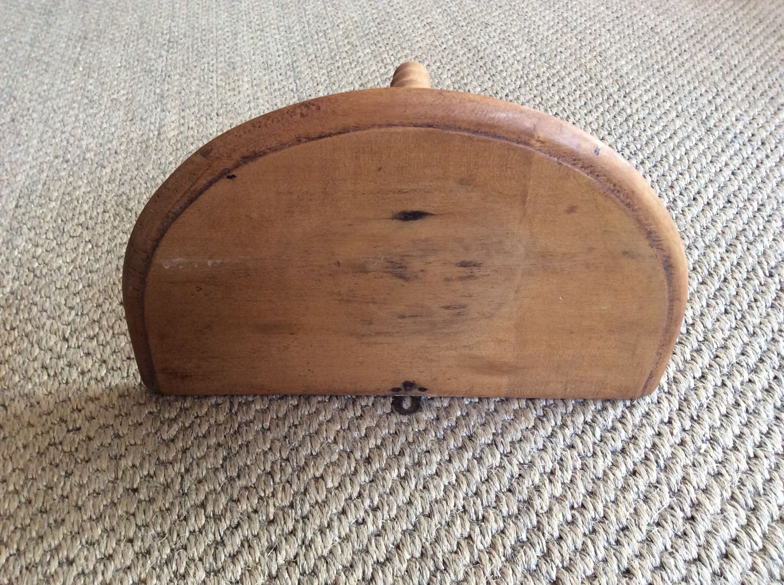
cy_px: 292
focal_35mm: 32
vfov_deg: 44.1
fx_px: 724
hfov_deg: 56.9
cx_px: 392
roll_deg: +2.4
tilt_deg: -41.3
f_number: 2.4
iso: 125
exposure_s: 1/25
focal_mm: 3.3
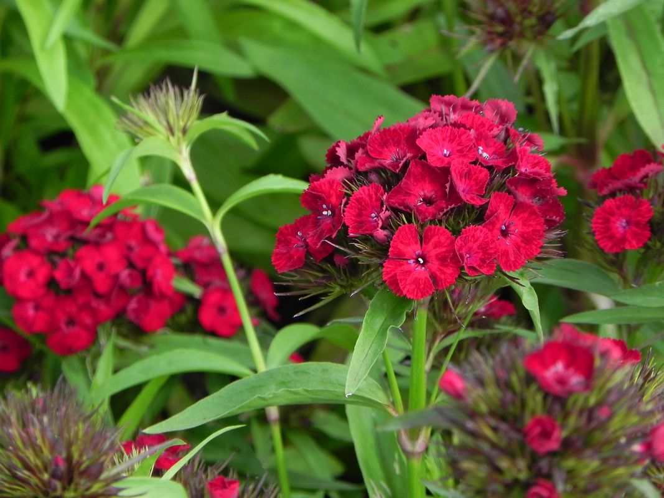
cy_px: 249
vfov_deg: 6.0
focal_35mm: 247
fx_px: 4737
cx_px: 332
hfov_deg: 8.0
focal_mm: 44
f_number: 5
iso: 160
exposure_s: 1/250
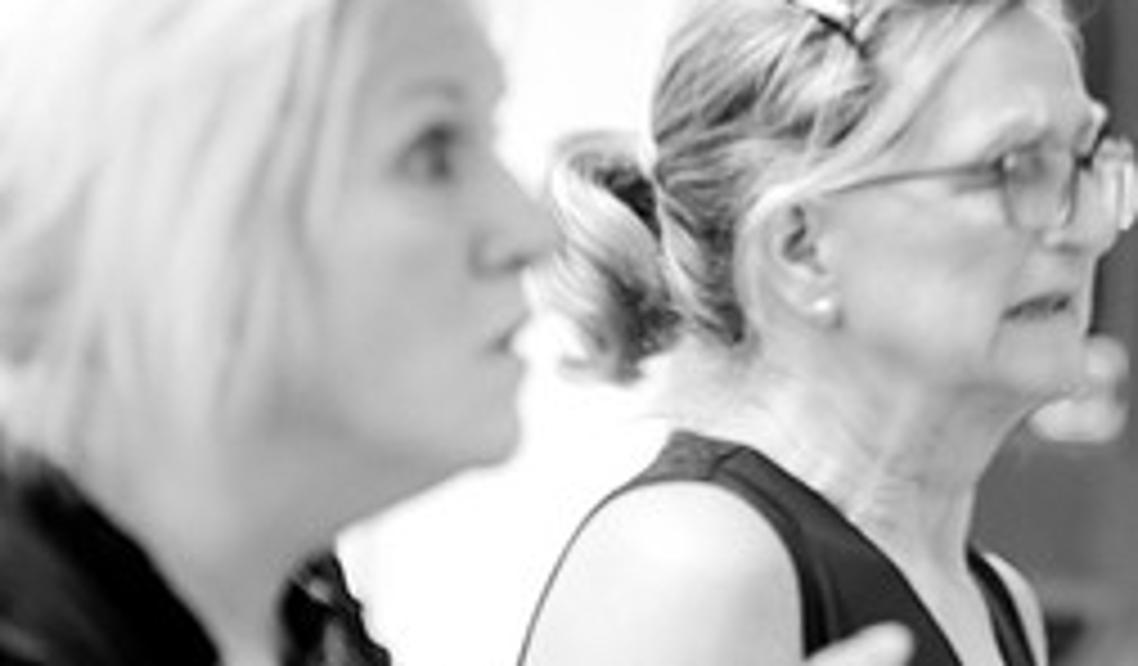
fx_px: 9659
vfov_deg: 3.9
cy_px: 80
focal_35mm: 317
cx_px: 1120
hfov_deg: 6.7
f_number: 2.8
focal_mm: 116
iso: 1000
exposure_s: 1/50
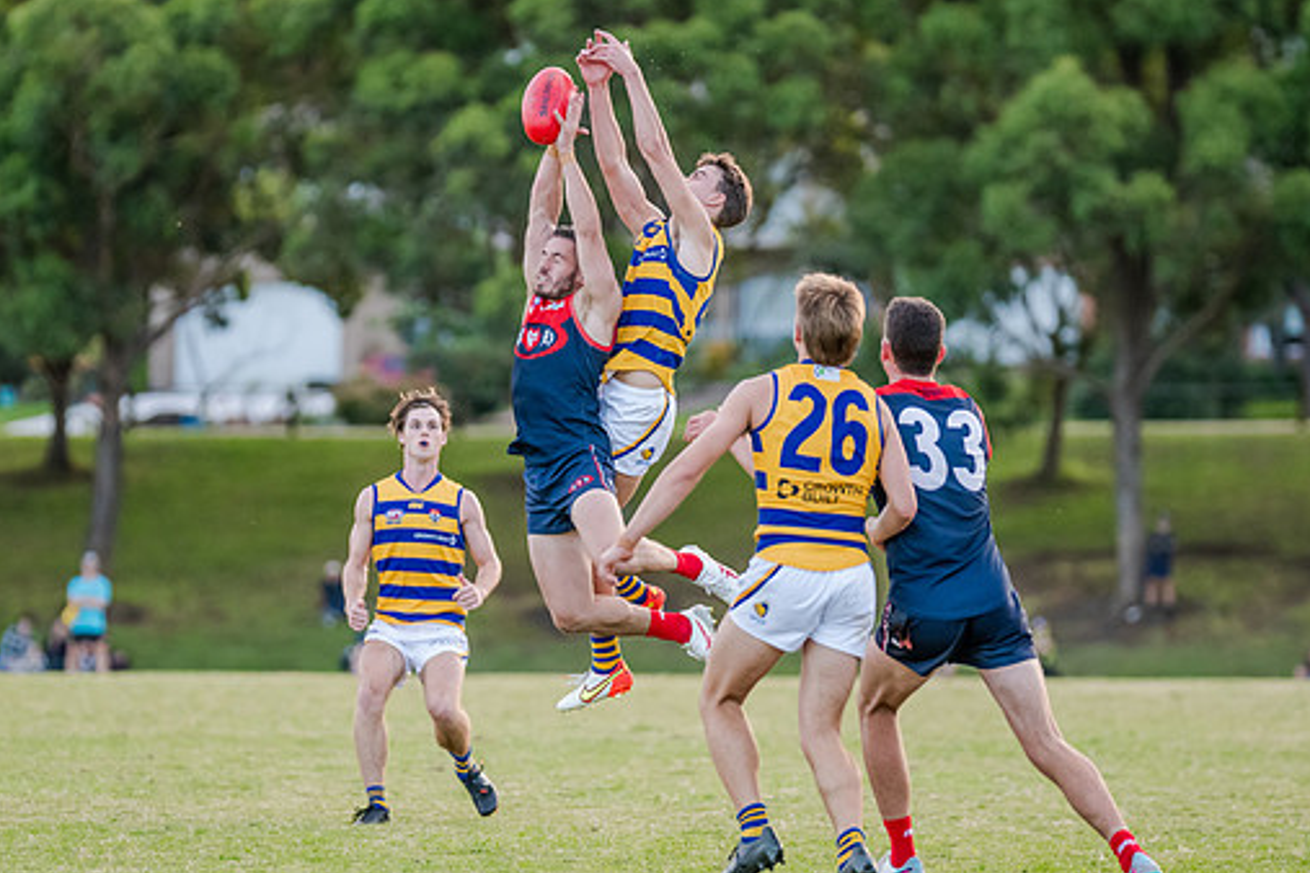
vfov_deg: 5.2
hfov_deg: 7.9
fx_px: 9533
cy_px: 506
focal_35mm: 262
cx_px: 564
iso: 2000
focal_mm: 195
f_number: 2.8
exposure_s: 1/1600
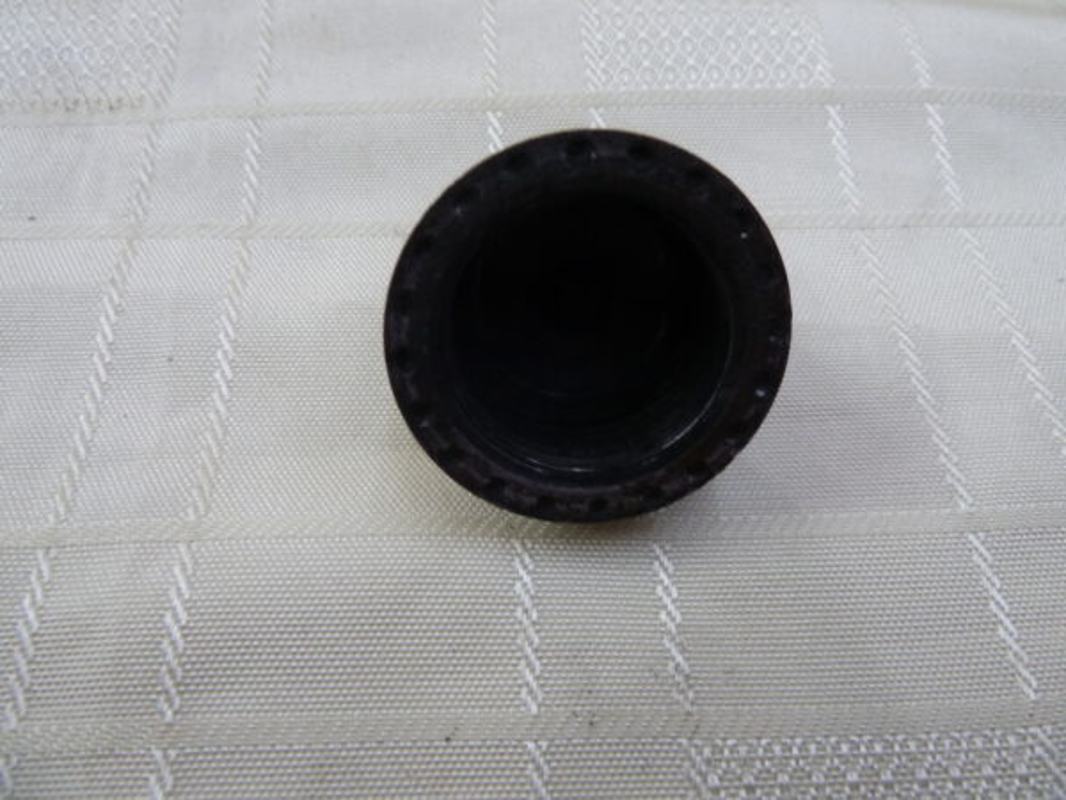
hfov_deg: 69.4
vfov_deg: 54.9
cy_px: 400
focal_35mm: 25
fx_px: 770
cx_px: 533
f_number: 3.3
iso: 200
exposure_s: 1/30
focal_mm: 4.1
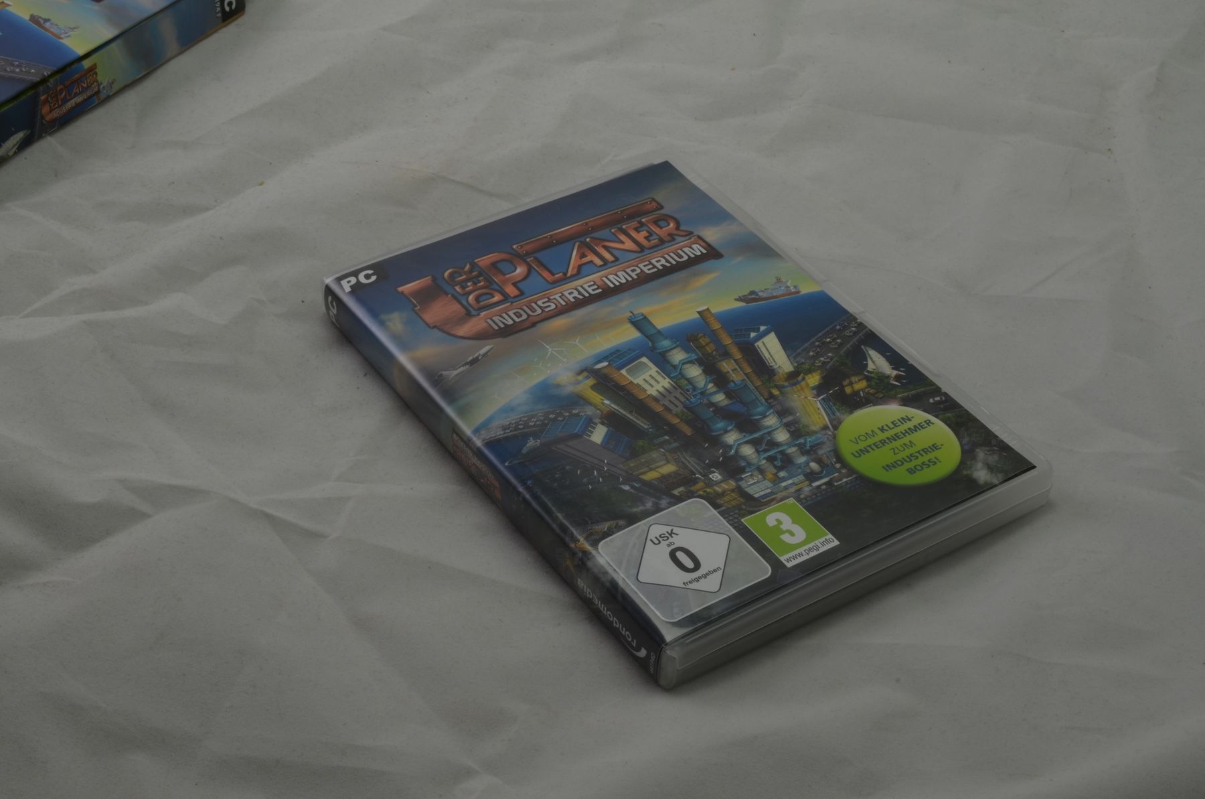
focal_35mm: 60
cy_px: 400
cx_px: 602
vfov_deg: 22.5
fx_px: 2005
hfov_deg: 33.5
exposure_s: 1/3
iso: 100
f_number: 20
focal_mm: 40
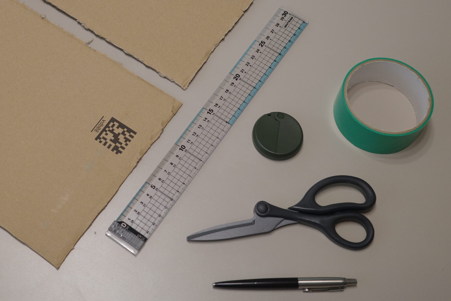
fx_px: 726
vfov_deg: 23.2
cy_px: 85
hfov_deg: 33.9
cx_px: 124
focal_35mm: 58
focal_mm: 26
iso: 640
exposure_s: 1/60
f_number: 2.8
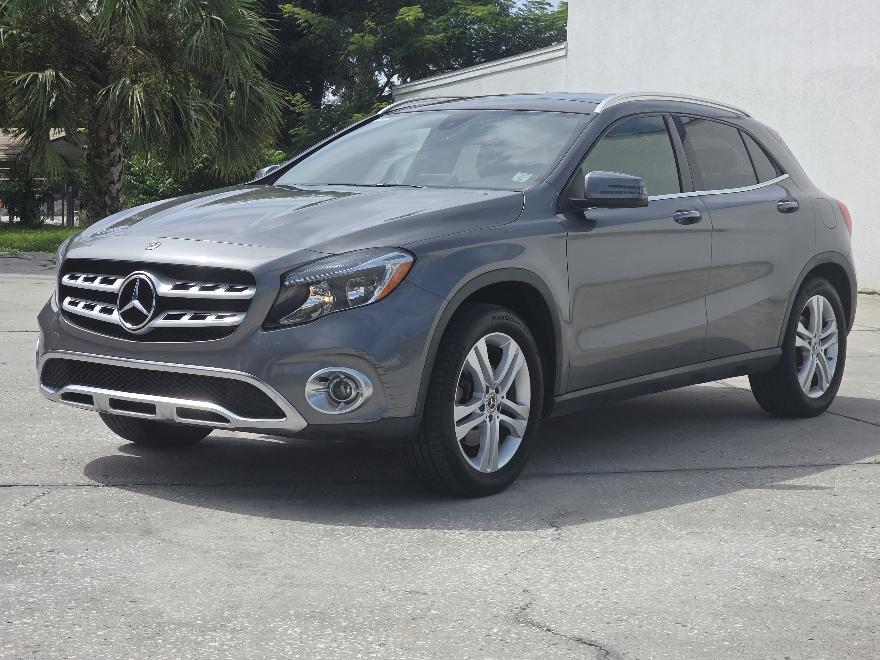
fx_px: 1754
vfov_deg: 21.3
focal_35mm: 69
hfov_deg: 28.2
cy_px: 330
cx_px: 440
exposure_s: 1/2593
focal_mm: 7.9
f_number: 2.4
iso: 50
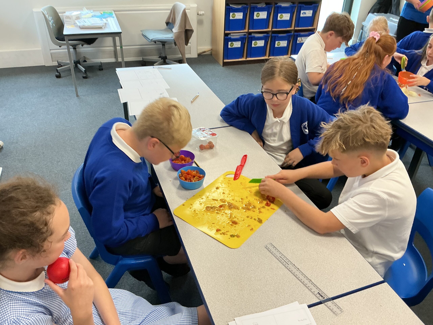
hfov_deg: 61.7
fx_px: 363
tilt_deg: -31.2
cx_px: 216
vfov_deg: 48.2
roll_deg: -2.8
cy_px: 162
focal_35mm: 29
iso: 100
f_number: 1.8
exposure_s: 1/60
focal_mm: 3
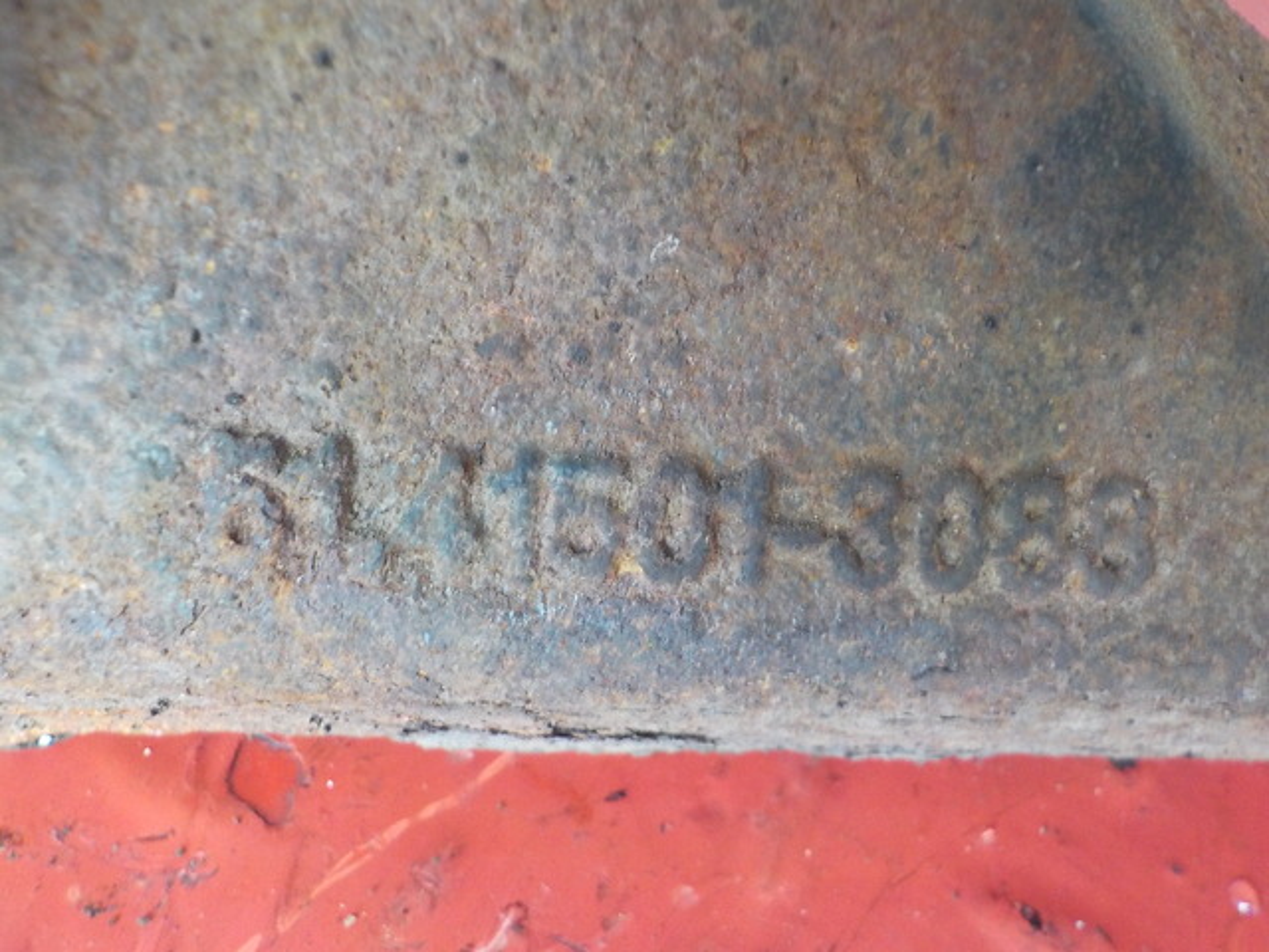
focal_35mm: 30
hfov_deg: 60.0
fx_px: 1100
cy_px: 476
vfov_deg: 46.8
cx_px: 634
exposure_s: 1/15
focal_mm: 4.1
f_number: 3.3
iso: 400
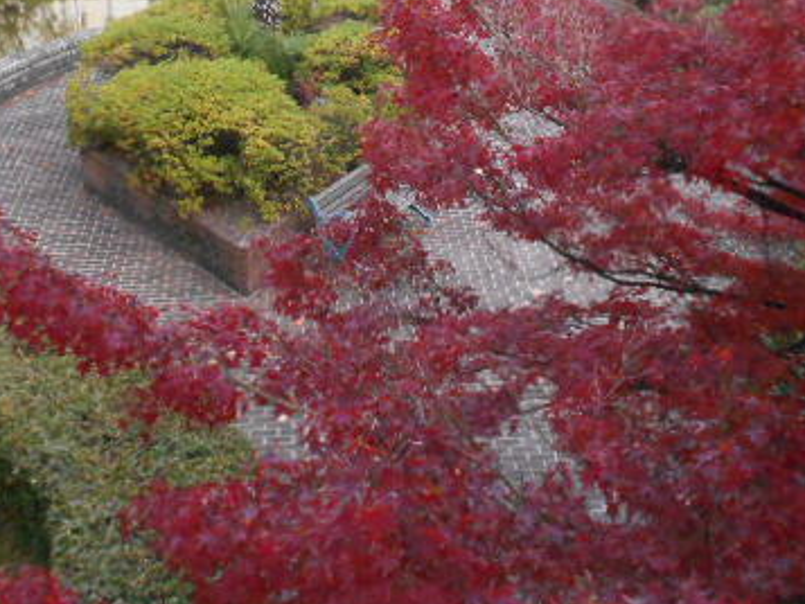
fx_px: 1419
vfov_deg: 23.6
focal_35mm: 61
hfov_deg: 31.7
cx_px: 390
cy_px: 90
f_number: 3.6
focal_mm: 5.8
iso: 560
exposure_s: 1/250
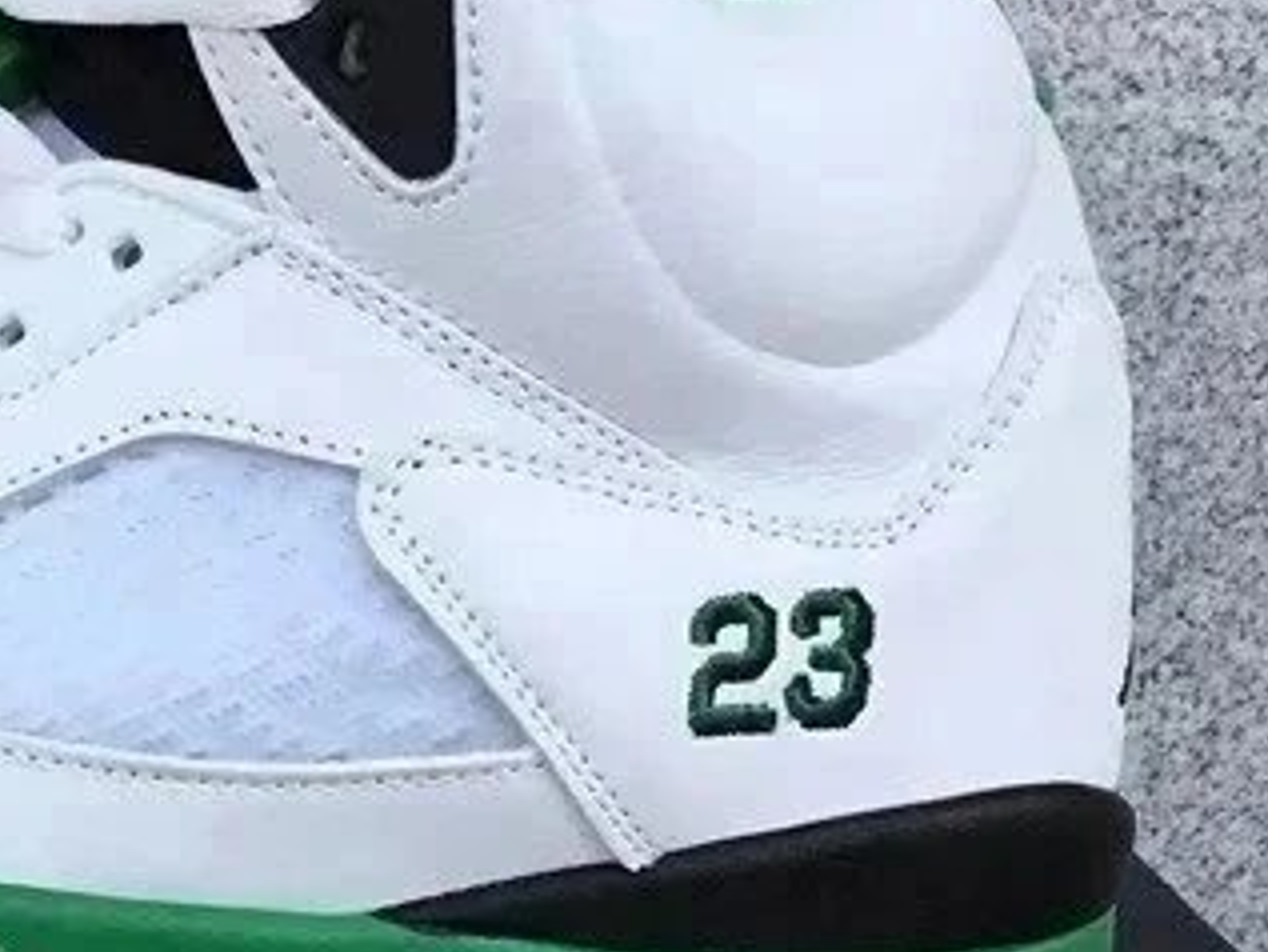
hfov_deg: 21.5
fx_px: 3225
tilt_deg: -17.8
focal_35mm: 88
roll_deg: -0.6
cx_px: -4
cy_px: 810
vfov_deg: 16.6
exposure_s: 1/468
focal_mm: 3.3
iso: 25
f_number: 2.4
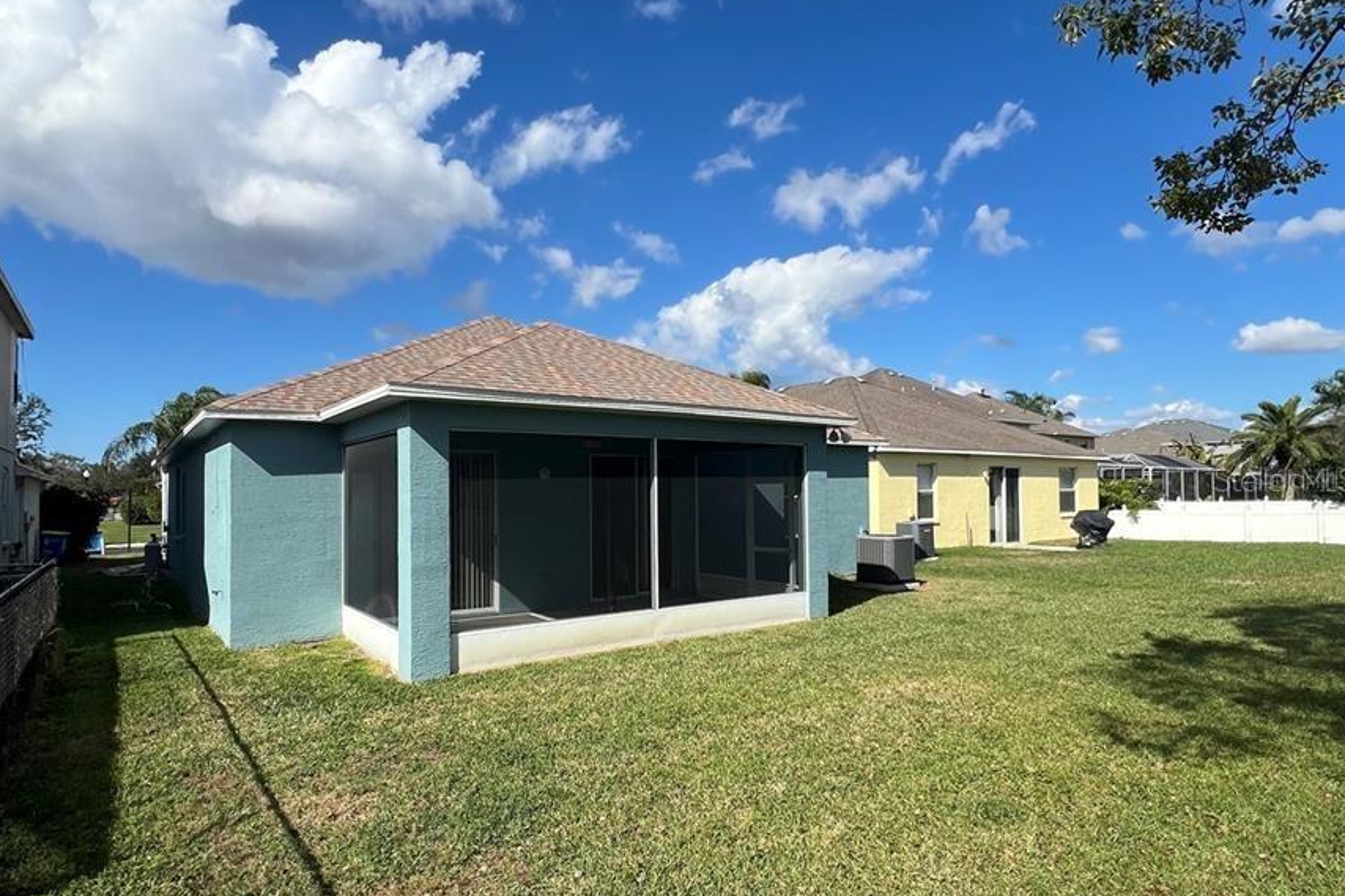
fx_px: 710
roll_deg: +0.6
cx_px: 654
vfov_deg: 64.5
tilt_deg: +1.4
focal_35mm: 19
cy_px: 479
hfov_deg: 86.9
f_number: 1.8
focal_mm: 1.57
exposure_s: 1/2053
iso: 32
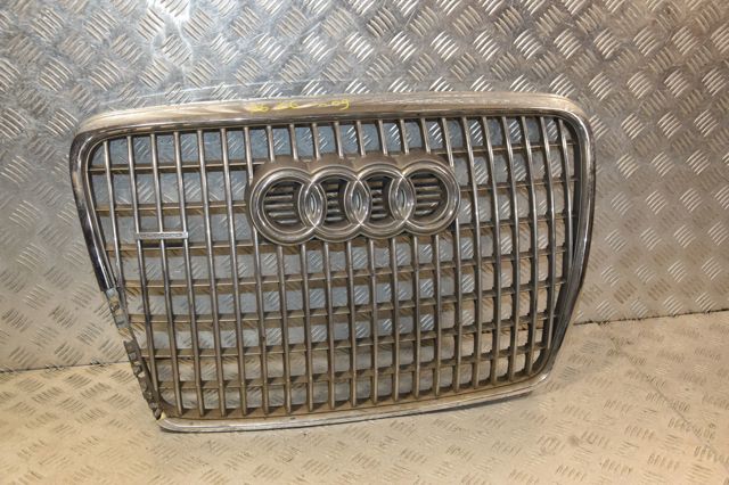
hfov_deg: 46.4
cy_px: 242
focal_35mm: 42
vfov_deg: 31.9
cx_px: 364
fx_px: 850
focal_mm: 28
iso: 800
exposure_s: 1/200
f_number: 5
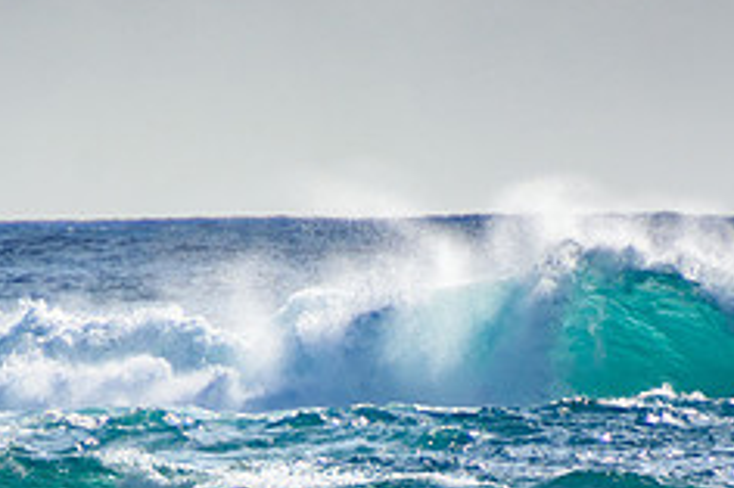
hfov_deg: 1.4
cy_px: 586
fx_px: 30113
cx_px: 252
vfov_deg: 0.9
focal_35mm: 1478
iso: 250
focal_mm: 400
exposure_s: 1/2000
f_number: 5.6
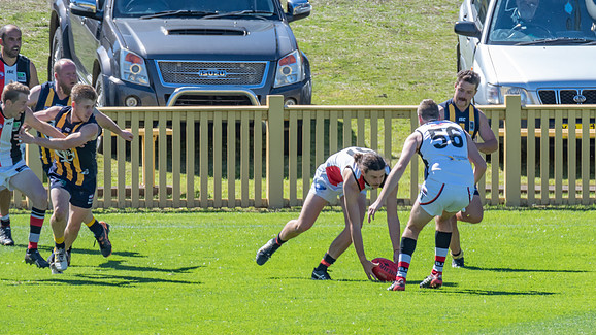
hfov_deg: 1.8
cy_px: 227
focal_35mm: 1231
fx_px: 19452
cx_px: 386
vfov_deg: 1.0
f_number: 11
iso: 800
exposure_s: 1/800
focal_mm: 600
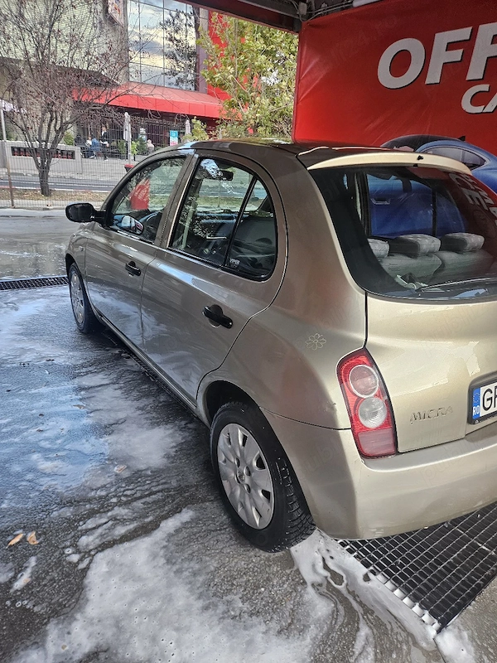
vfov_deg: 73.9
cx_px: 248
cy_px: 332
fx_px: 440
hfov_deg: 58.9
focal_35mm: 23
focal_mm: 5.4
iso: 160
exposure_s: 1/101
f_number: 1.8
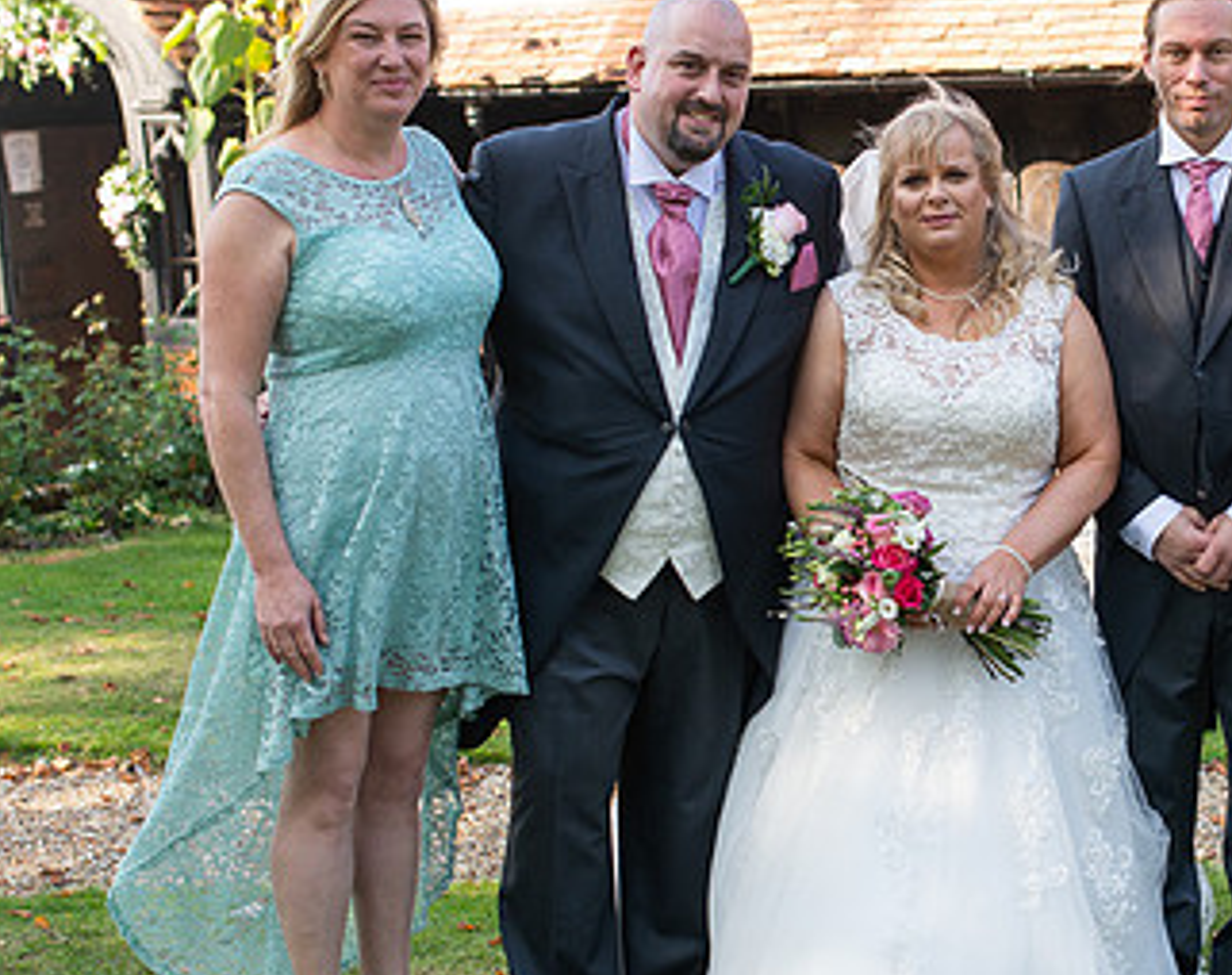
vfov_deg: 21.1
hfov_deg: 26.0
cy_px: 528
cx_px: 1013
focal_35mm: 72
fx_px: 2614
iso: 100
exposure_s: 1/250
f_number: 3.2
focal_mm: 35
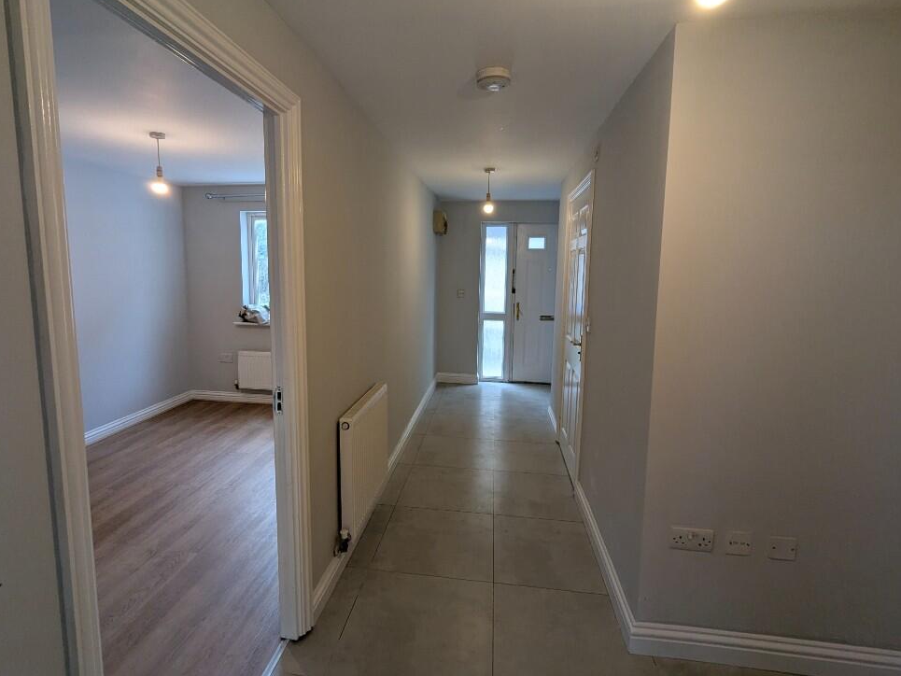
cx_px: 427
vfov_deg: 74.7
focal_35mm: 17
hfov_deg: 90.9
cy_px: 320
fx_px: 443
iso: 154
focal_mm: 2.35
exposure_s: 1/81.3
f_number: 2.2
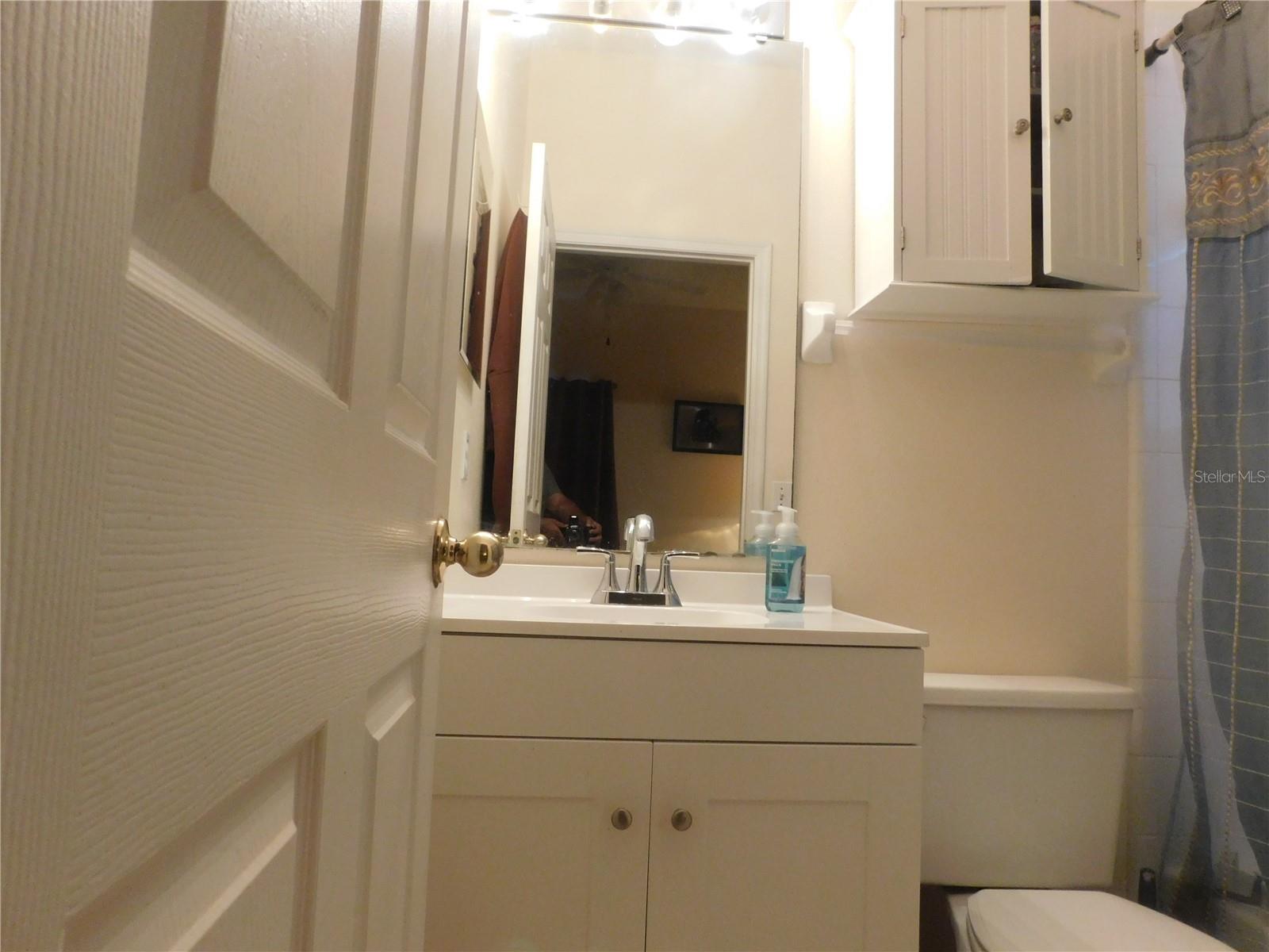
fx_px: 843
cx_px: 634
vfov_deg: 58.9
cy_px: 476
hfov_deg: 73.9
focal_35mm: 23
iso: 400
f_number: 3
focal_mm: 4
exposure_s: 1/30
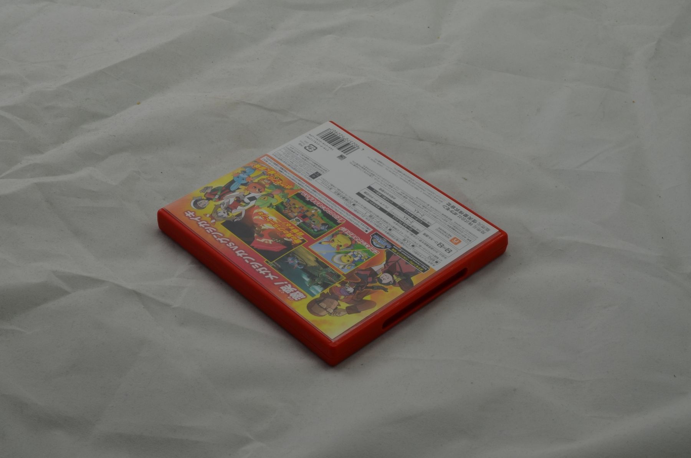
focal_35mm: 60
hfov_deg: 33.5
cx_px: 346
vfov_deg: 22.5
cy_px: 229
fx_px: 1150
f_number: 20
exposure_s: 1/4
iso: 100
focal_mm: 40
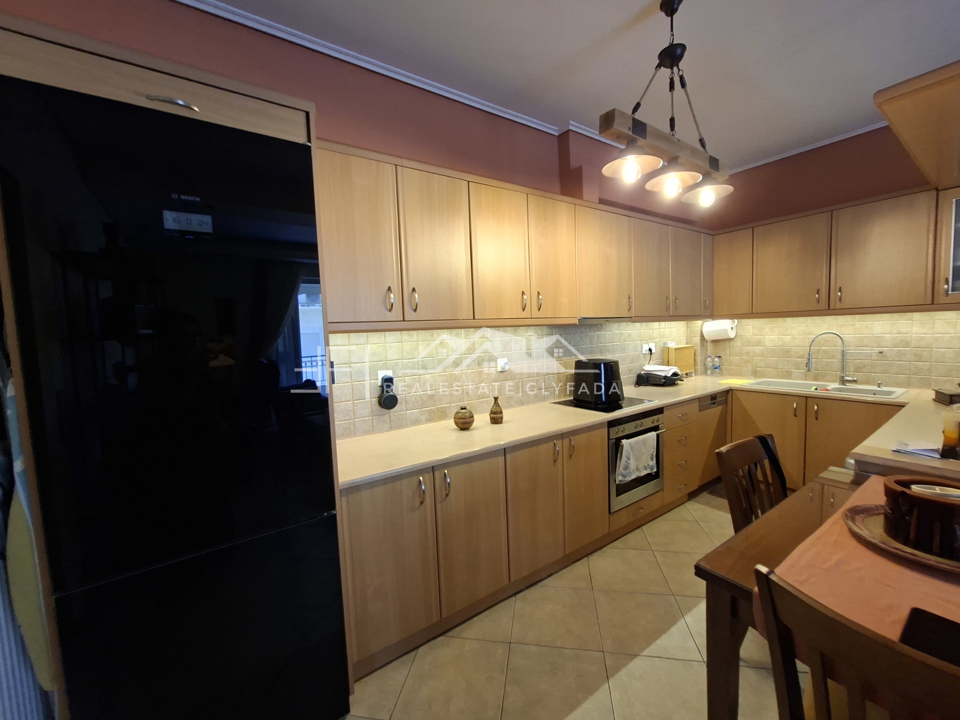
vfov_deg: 89.9
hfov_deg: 106.2
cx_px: 480
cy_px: 360
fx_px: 361
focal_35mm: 13
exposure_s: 1/40
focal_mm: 1.74
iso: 200
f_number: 2.2
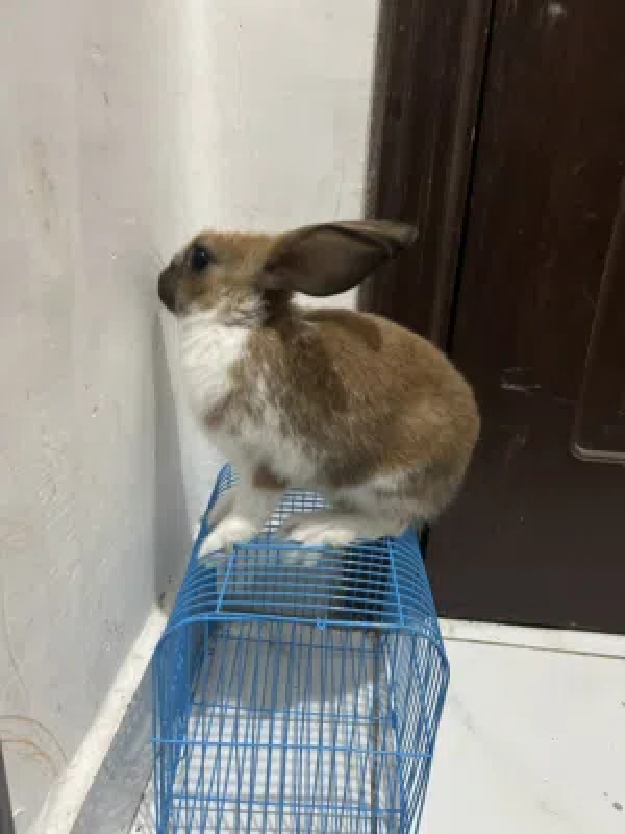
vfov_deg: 67.3
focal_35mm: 26
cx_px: 312
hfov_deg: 53.1
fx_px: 626
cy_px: 417
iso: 400
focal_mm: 5.7
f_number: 1.5
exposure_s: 1/33
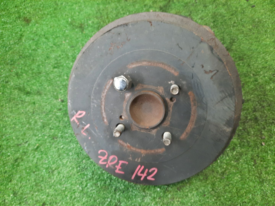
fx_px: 199
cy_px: 103
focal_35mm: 25
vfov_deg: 54.9
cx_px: 138
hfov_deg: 69.4
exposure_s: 1/33
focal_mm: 4.6
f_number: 2
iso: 284
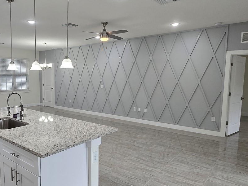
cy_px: 100
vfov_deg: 53.0
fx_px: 186
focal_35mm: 26
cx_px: 82
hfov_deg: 65.5
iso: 80
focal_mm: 1.7
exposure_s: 1/60
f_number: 2.2
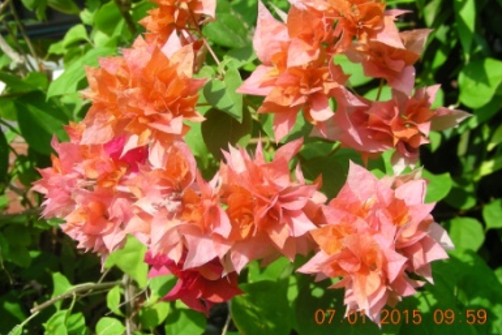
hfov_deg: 42.7
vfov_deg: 29.2
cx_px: 231
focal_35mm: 46
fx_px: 642
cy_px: 143
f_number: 4
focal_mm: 6.3
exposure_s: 1/267
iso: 50
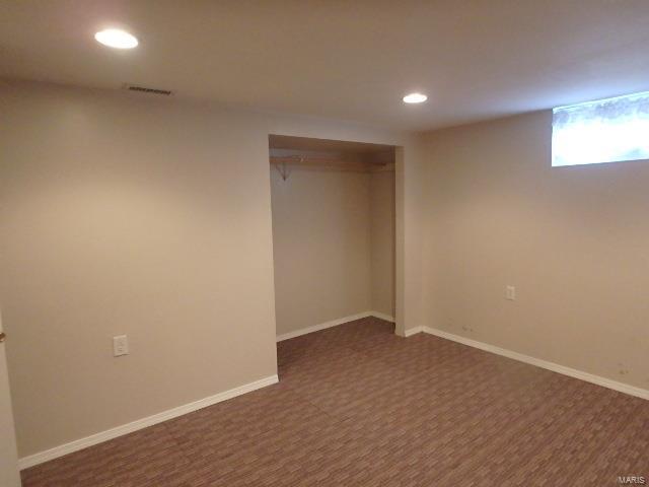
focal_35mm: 21
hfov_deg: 79.0
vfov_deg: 63.4
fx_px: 394
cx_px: 324
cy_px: 244
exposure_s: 1/25
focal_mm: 3.7
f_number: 3.5
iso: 800
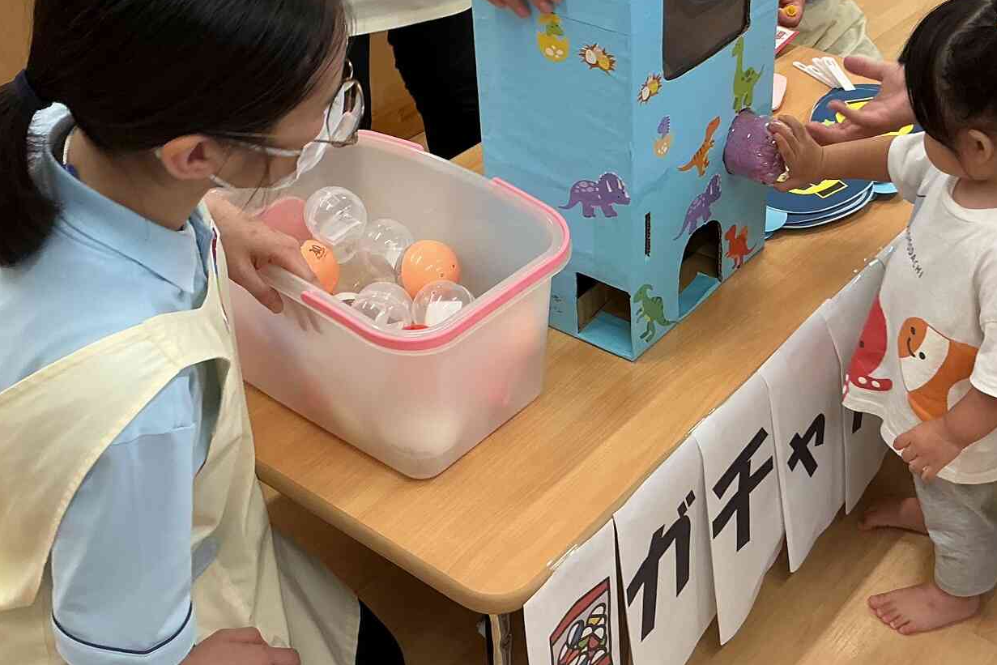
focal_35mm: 49
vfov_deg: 27.4
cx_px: 637
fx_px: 1357
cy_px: 237
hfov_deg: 40.0
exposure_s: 1/50
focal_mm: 3
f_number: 1.8
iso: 40
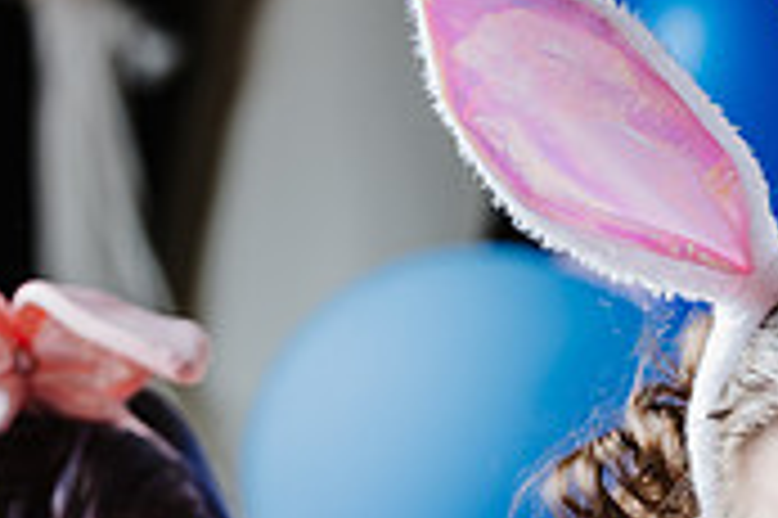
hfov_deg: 6.8
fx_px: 6563
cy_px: 740
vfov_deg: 4.5
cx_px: 378
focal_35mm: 304
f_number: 3.6
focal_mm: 110
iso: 400
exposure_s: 1/125
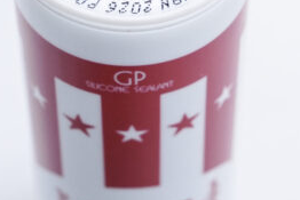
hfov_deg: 11.0
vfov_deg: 7.3
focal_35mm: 187
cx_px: 194
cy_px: -59
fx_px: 1559
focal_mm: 70
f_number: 9
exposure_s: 1/200
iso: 3200
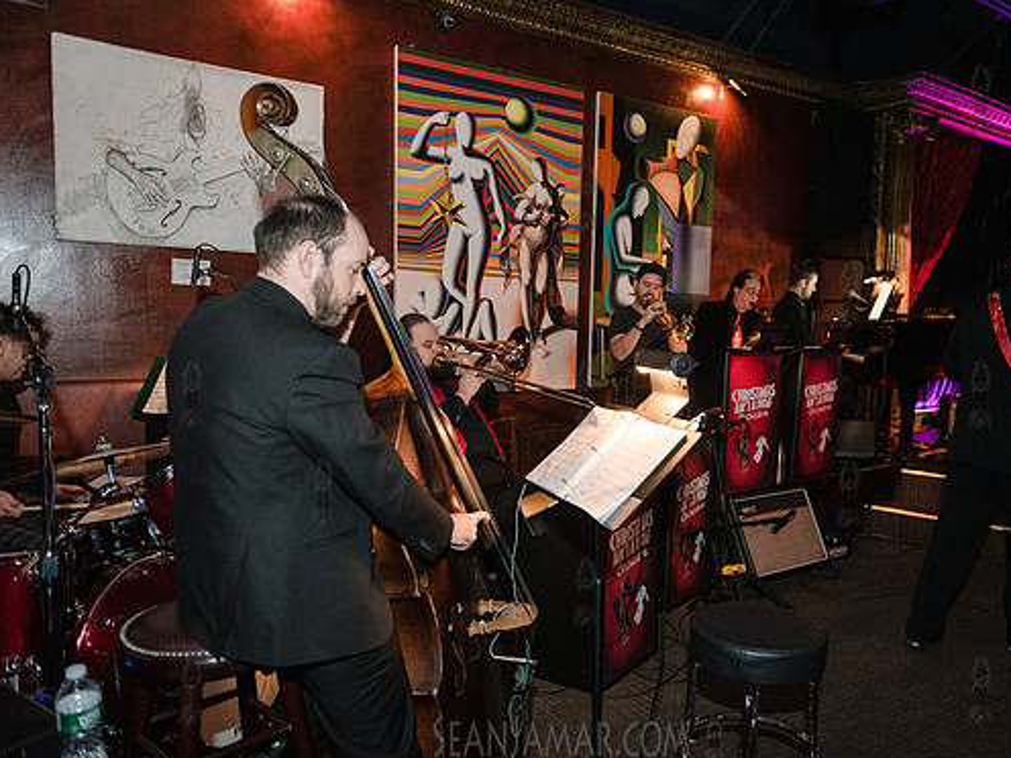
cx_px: 585
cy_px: 392
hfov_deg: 64.9
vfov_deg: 51.3
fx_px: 789
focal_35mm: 27
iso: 4000
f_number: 2.8
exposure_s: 1/200
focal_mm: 24
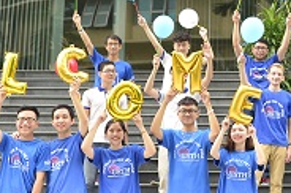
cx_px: 293
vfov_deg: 10.1
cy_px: -26
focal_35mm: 133
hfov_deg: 15.2
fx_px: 1073
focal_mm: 35
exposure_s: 1/125
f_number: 3.5
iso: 100
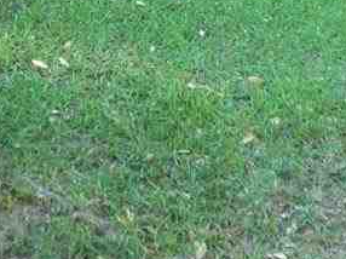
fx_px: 1288
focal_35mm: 129
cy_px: -152
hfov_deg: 15.2
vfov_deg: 11.0
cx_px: 90
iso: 800
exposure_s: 1/125
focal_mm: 6.3
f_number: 2.8
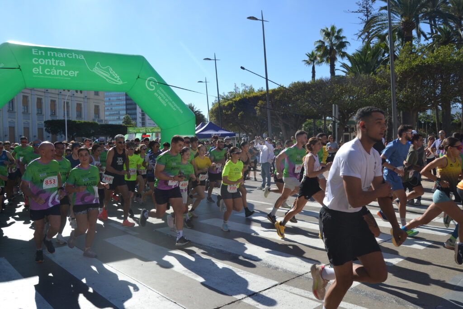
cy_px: 154
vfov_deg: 47.9
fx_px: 347
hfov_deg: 67.4
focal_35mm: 27
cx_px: 232
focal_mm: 18
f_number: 5.6
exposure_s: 1/1250
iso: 400
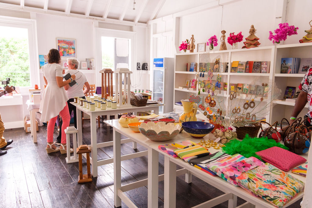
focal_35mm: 26
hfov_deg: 69.4
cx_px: 156
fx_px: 225
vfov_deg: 49.6
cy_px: 104
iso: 800
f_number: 4.5
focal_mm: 17
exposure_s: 1/60
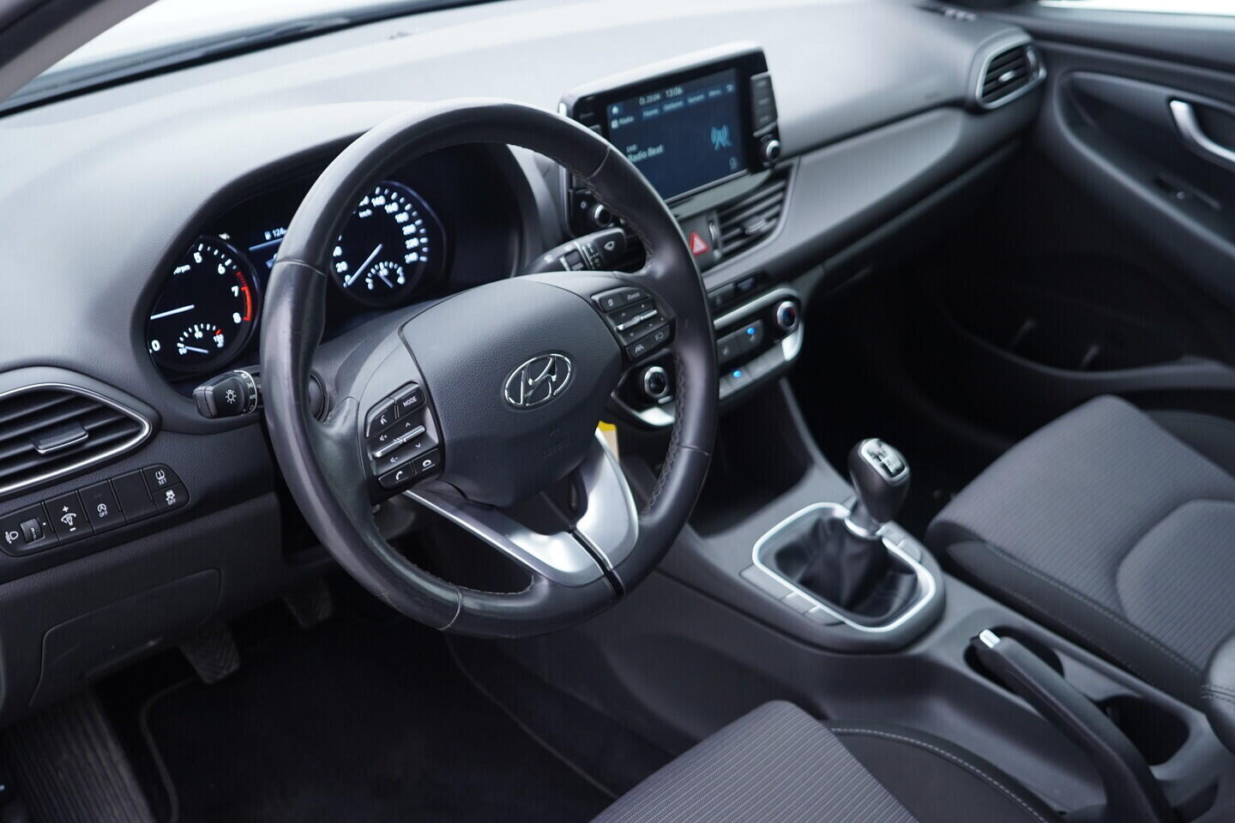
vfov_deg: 36.9
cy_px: 412
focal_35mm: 36
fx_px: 1235
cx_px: 618
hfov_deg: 53.1
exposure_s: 1/40
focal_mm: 24
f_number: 2.8
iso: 250
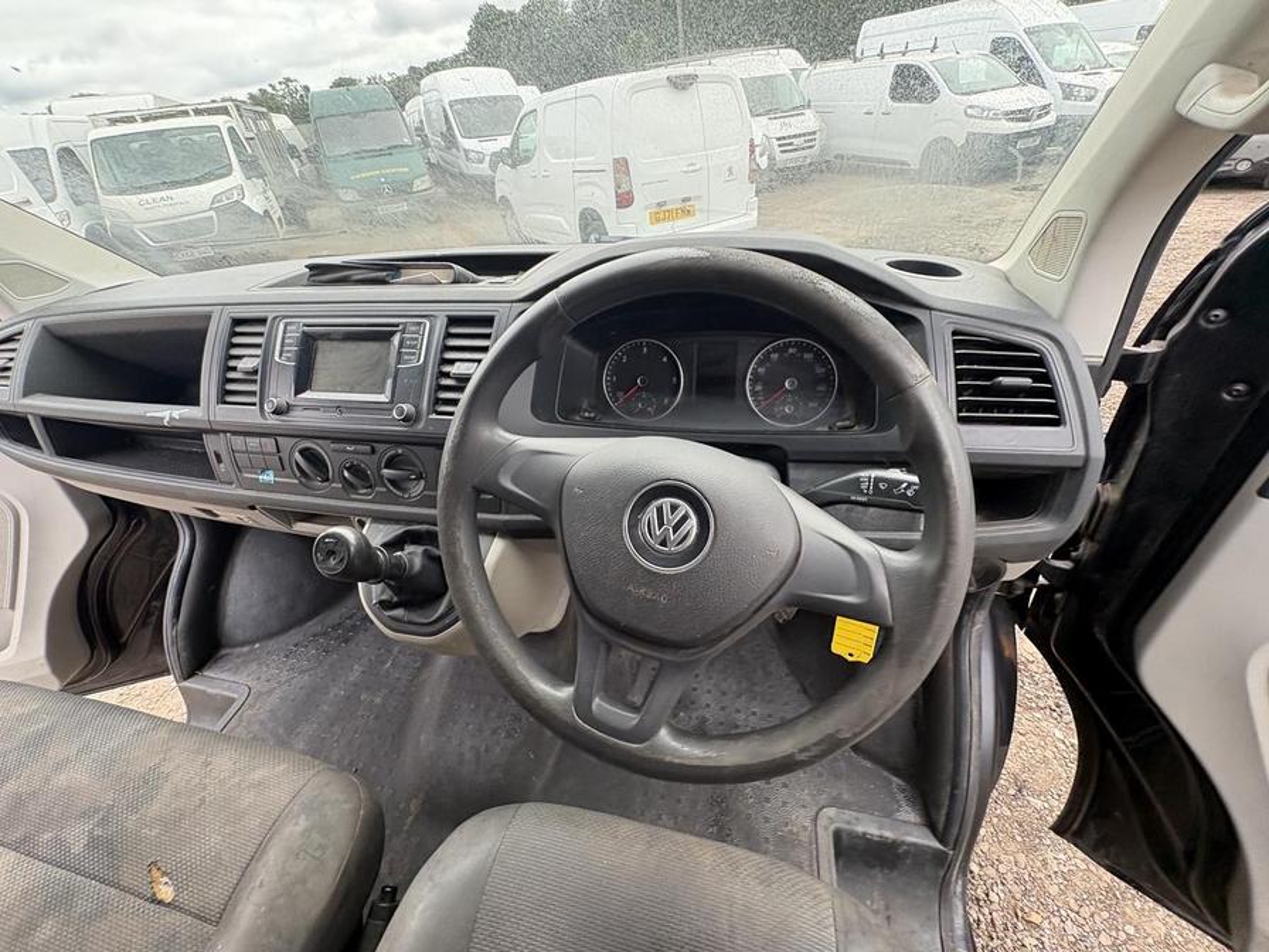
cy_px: 476
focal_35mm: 14
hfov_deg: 102.1
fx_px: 513
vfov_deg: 85.7
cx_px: 634
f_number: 2.2
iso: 80
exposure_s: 1/101
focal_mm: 2.22
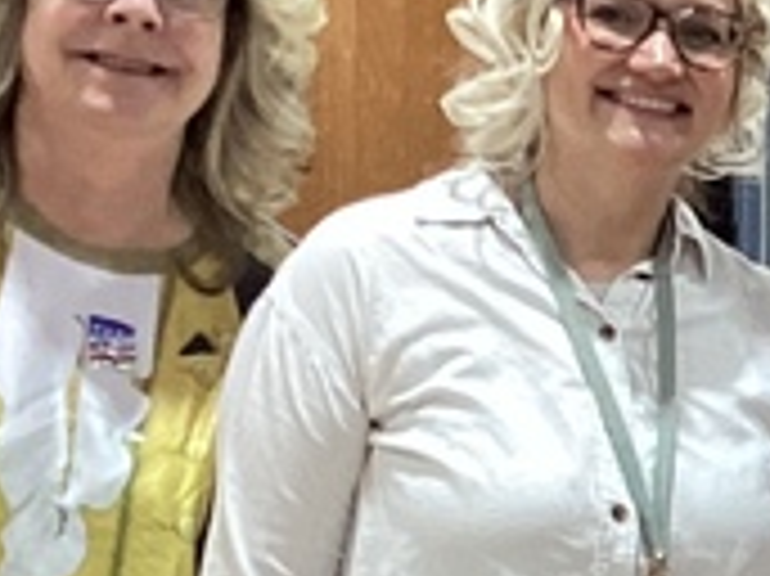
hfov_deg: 10.0
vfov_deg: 7.9
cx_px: 1409
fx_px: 4134
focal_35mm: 186
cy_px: 684
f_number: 2.4
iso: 125
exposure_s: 1/50
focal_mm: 3.3
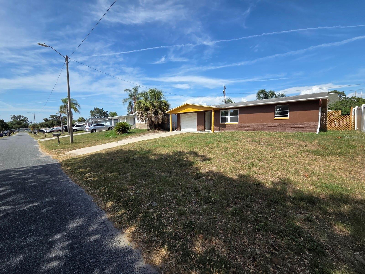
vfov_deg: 89.9
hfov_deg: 106.2
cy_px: 137
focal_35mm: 13
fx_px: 137
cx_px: 182
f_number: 2.2
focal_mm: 2.2
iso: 50
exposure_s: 1/1844
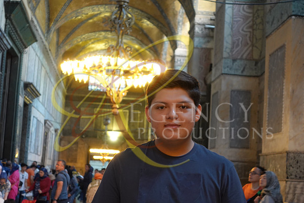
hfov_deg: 31.9
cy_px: 102
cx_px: 152
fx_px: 532
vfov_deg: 21.6
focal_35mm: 63
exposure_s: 1/20
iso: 800
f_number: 2.8
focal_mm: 23.28
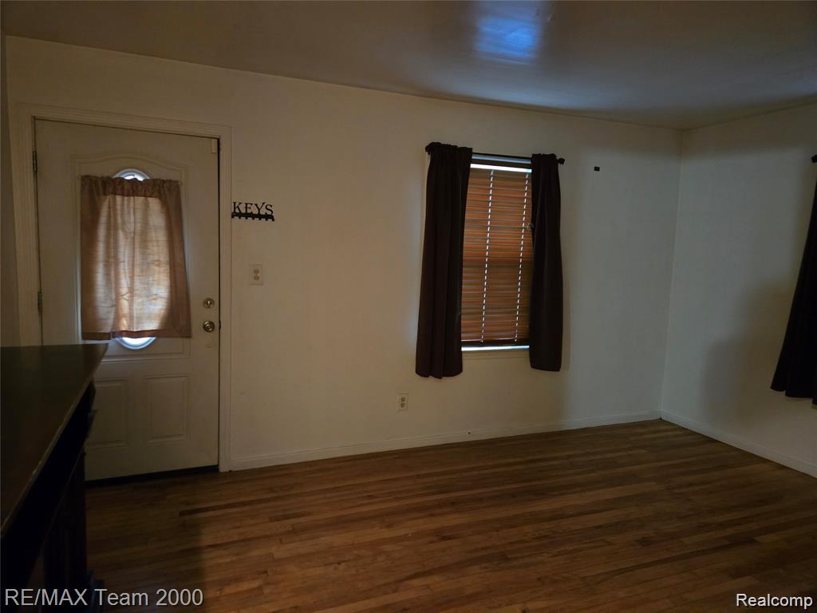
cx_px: 408
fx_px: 543
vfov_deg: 58.9
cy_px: 306
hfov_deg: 73.9
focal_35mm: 23
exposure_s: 1/24
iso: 1250
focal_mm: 5.4
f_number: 1.8
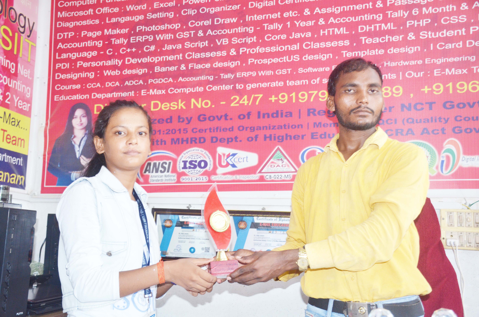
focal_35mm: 45
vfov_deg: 29.7
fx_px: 598
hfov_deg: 43.7
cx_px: 240
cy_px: 158
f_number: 5
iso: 800
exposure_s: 1/60
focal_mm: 30
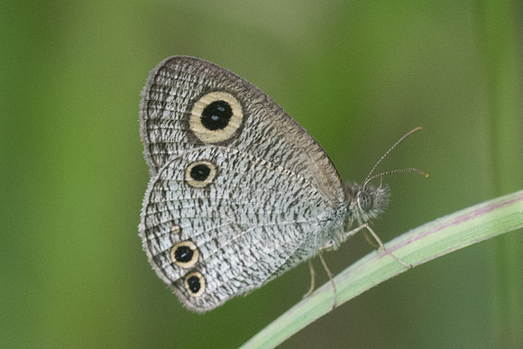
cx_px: 312
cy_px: 185
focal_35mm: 722
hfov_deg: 2.9
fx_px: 10496
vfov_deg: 1.9
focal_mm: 150
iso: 800
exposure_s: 1/400
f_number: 7.1
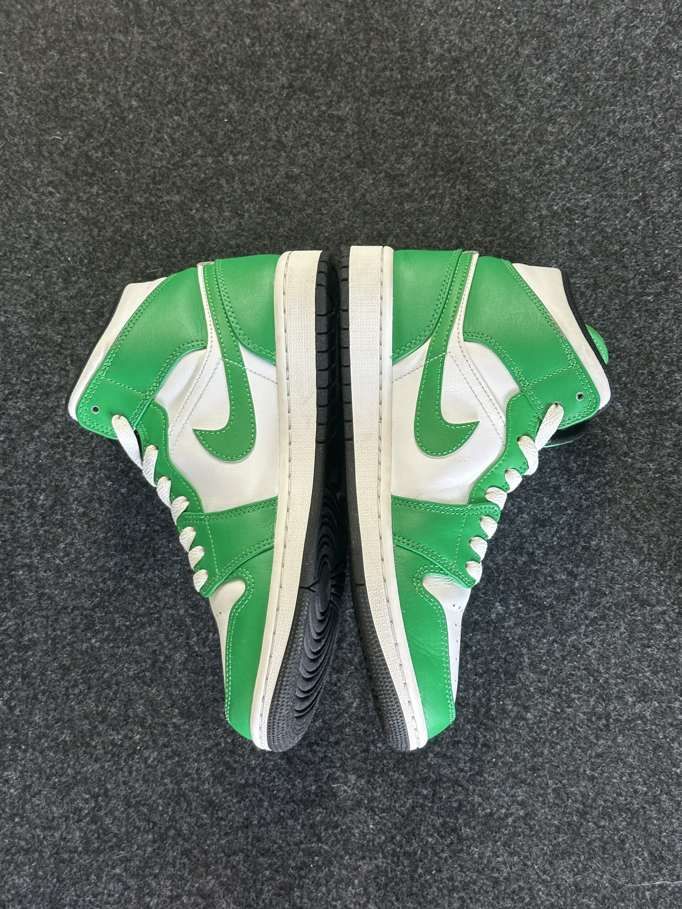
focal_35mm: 48
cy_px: 454
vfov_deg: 39.7
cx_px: 341
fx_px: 1261
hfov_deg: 30.3
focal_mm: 6.86
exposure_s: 1/50
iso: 200
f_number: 1.78
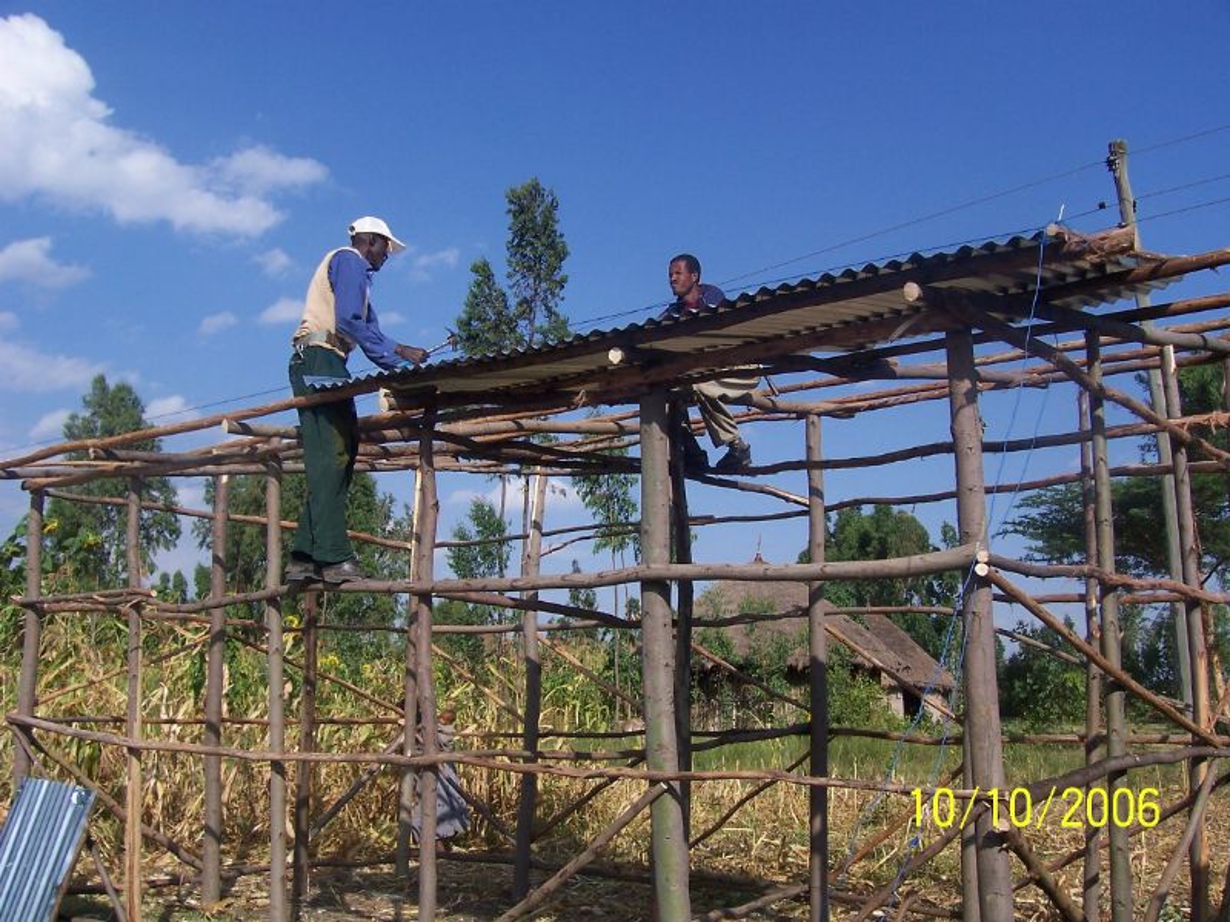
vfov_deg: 41.8
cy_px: 461
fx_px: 1208
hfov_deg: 54.0
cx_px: 615
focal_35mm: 34
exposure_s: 1/500
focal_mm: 5.6
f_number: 5.6
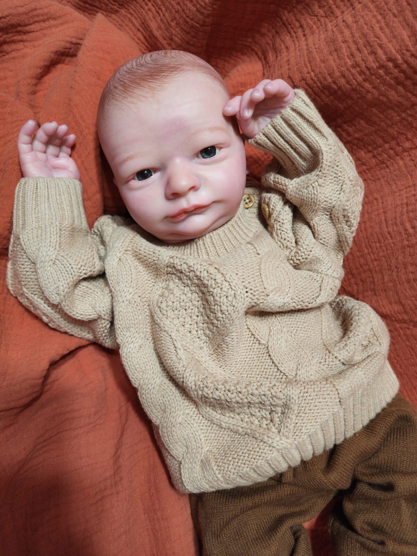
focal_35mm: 23
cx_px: 208
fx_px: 369
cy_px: 278
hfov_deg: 58.9
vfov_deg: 73.9
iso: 100
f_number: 1.8
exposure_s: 1/120
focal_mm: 6.4
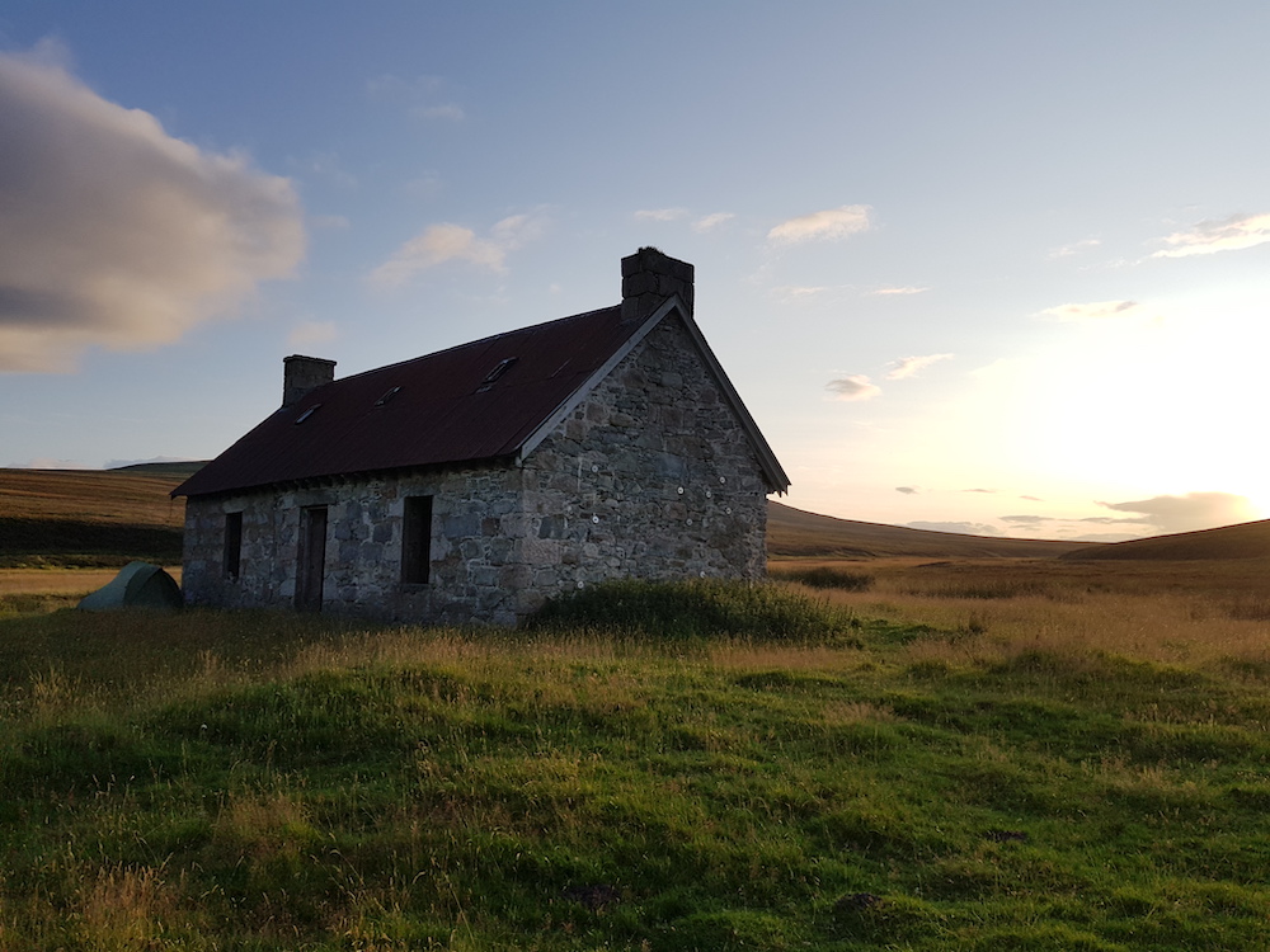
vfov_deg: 53.1
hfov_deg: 67.3
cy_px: 476
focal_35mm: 26
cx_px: 635
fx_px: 954
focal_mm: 4.2
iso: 40
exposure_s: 1/1740
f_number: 1.7
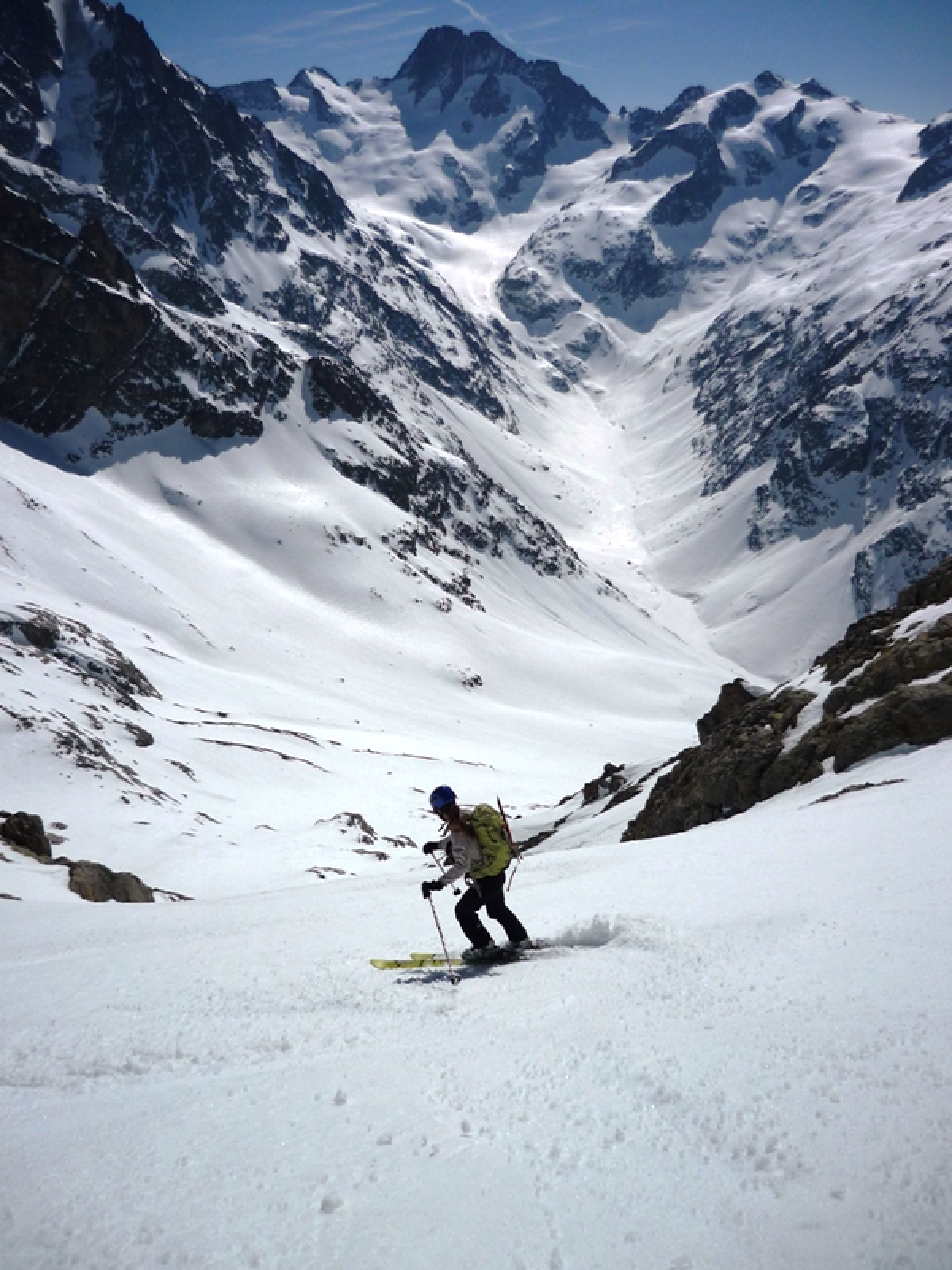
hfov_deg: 42.9
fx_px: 1210
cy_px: 635
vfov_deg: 55.4
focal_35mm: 33
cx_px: 476
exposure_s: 1/1600
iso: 100
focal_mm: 5.5
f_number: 8
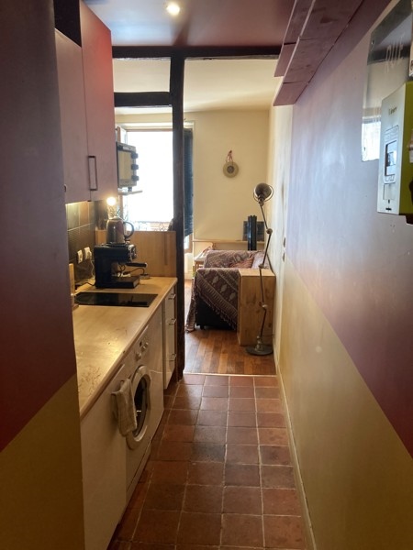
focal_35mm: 28
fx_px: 445
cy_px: 275
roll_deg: -0.5
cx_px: 206
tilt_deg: -10.4
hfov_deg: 49.7
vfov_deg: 63.4
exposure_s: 1/60
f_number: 1.8
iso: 100
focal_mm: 3.99
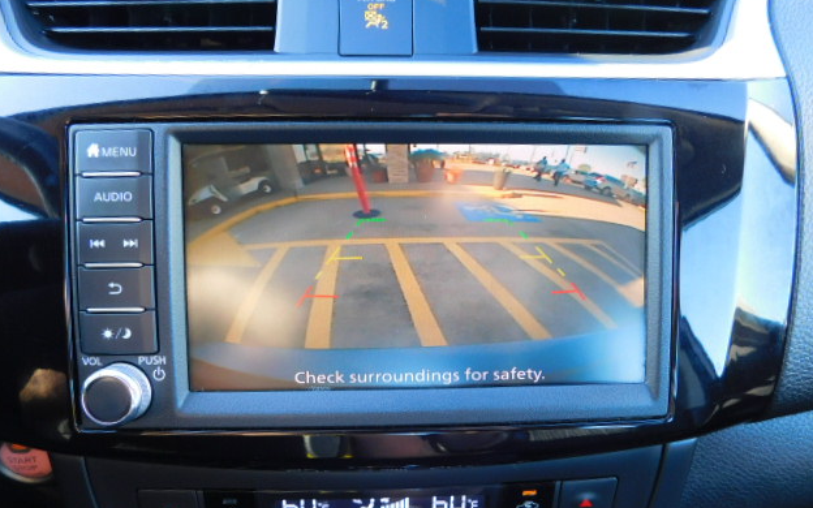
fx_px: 554
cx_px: 409
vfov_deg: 49.1
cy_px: 293
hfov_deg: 72.5
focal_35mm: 25
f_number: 3
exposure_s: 1/30
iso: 160
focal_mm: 4
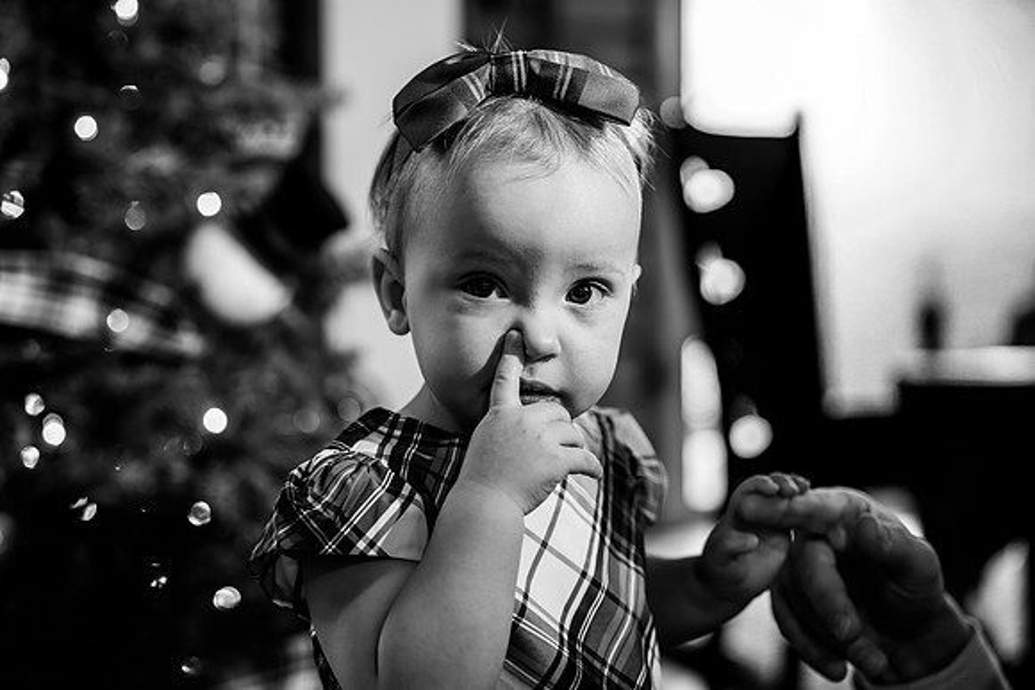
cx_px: 518
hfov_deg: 28.8
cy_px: 345
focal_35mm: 70
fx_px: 2013
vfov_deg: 19.5
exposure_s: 1/160
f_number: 2.8
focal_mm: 70
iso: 800
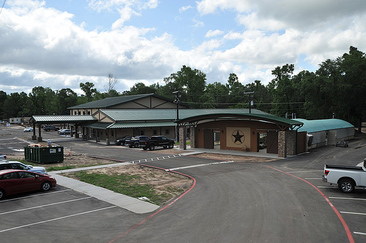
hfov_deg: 55.8
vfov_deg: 38.8
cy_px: 122
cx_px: 183
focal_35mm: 34
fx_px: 345
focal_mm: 34
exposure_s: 1/500
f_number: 9
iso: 200
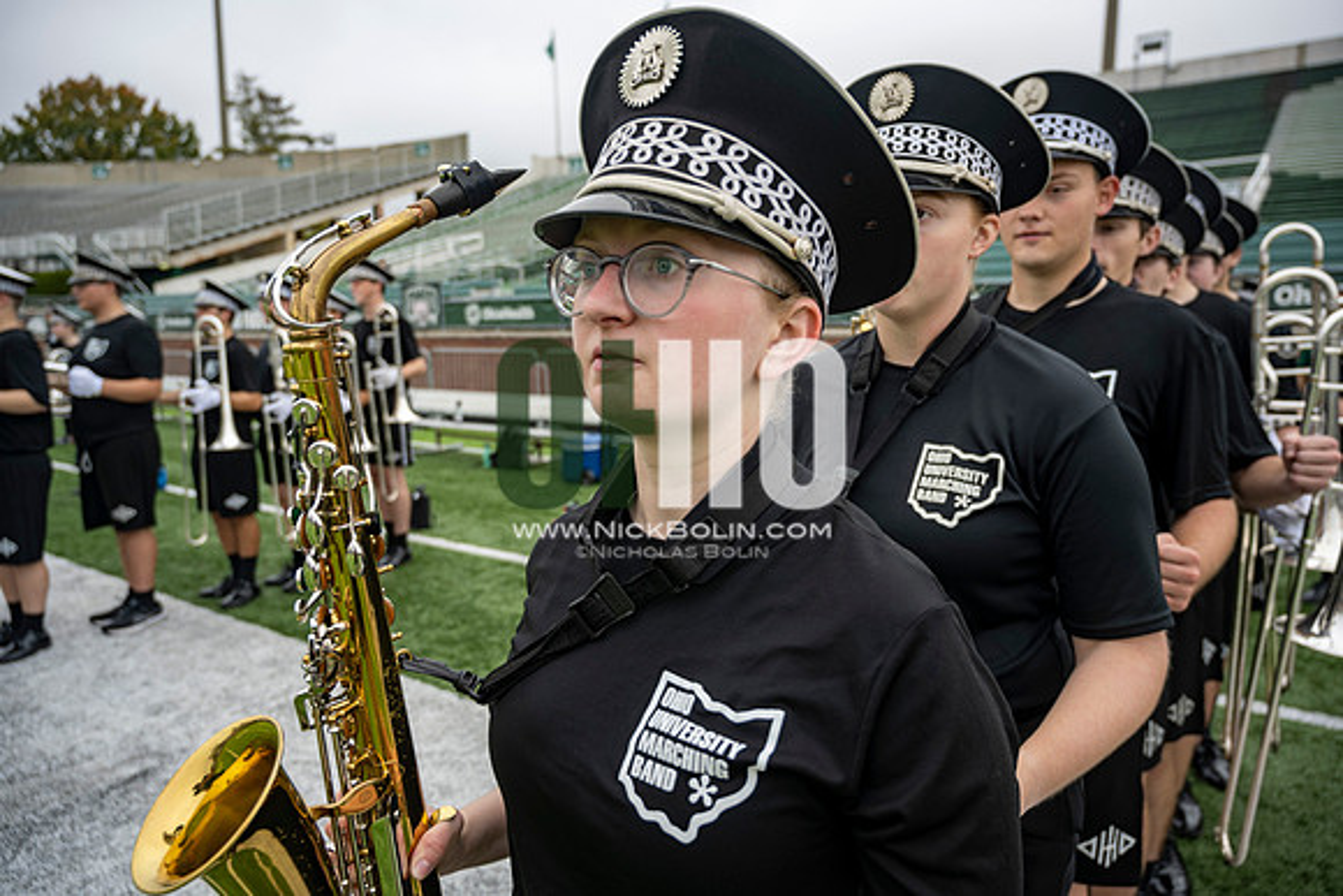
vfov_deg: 53.2
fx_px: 896
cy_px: 448
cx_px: 672
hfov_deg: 73.7
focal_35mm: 24
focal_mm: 24
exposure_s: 1/200
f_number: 4
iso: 80
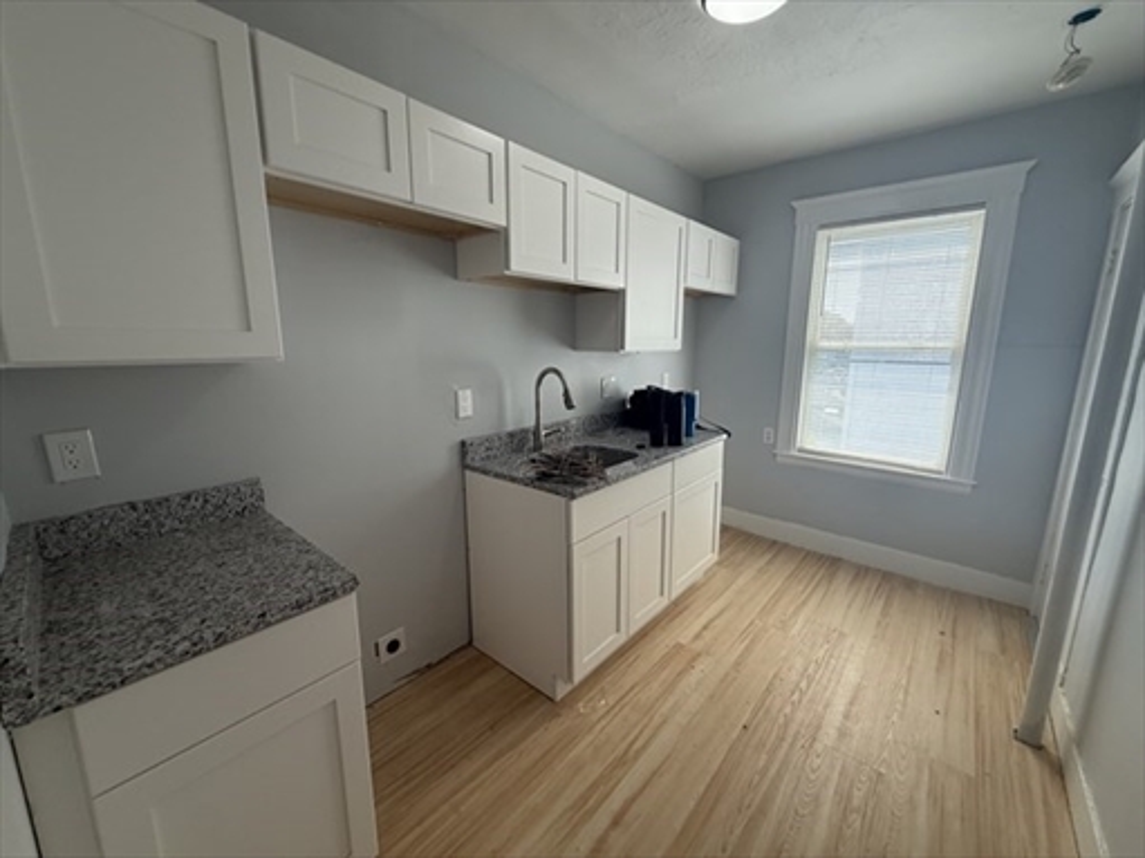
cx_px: 572
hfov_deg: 102.1
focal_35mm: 14
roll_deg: -0.4
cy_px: 429
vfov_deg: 85.7
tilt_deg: -11.1
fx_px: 463
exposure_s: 1/126
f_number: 2.2
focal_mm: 2.22
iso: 64
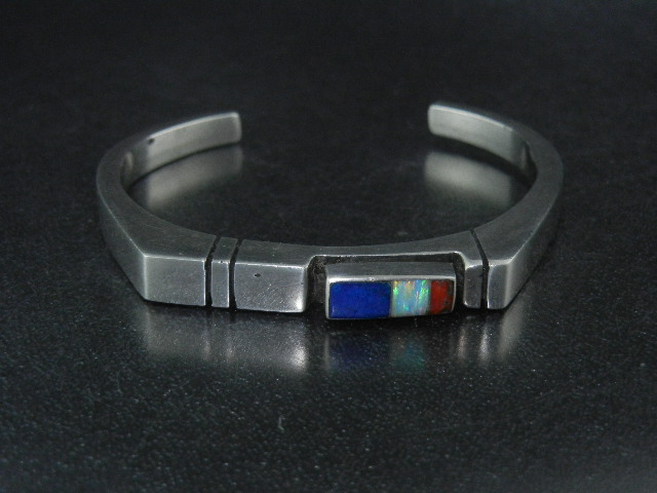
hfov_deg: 28.6
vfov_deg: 21.6
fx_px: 1291
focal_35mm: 68
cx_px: 328
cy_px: 246
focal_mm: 12.2
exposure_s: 1/30
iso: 800
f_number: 8.2
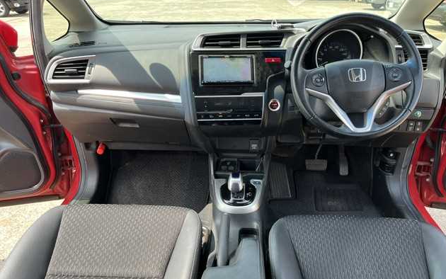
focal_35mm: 28
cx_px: 226
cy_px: 159
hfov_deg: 66.5
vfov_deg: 44.5
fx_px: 340
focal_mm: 5.1
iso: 40
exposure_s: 1/281
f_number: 1.6
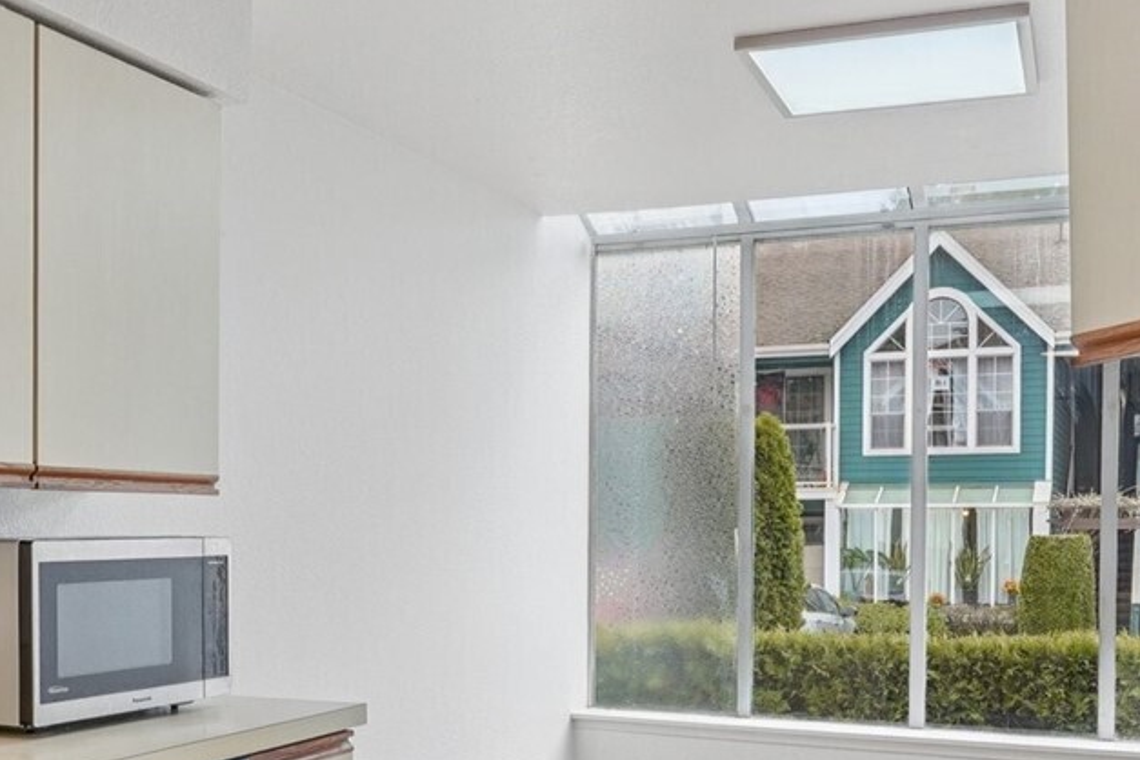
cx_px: 430
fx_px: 1457
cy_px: 530
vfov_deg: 29.0
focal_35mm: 46
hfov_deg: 42.4
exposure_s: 1/90
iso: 400
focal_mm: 17
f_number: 8
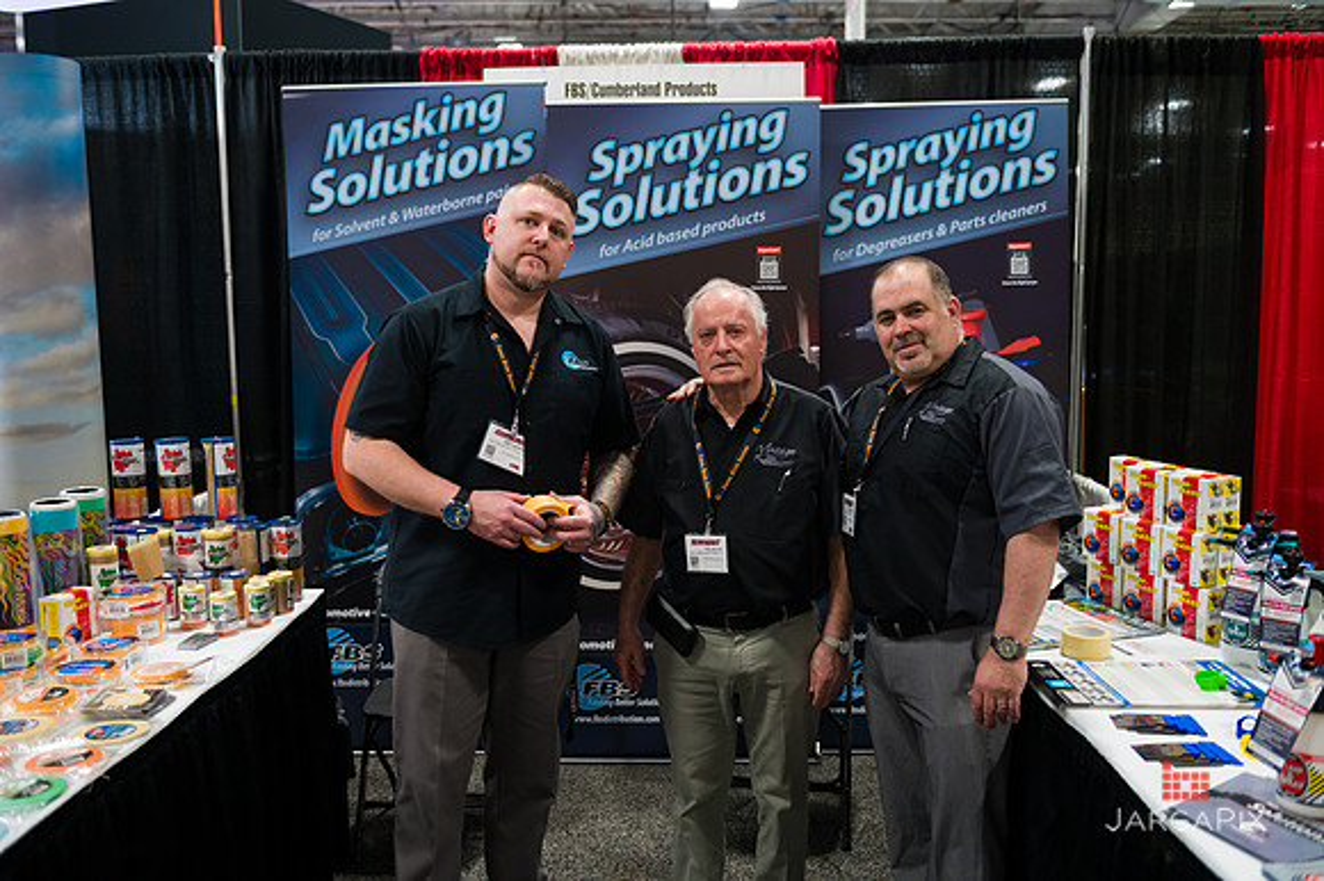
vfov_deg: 38.8
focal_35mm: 34
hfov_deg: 55.8
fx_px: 1250
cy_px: 440
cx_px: 662
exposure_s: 1/320
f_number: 3.2
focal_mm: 34
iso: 3200
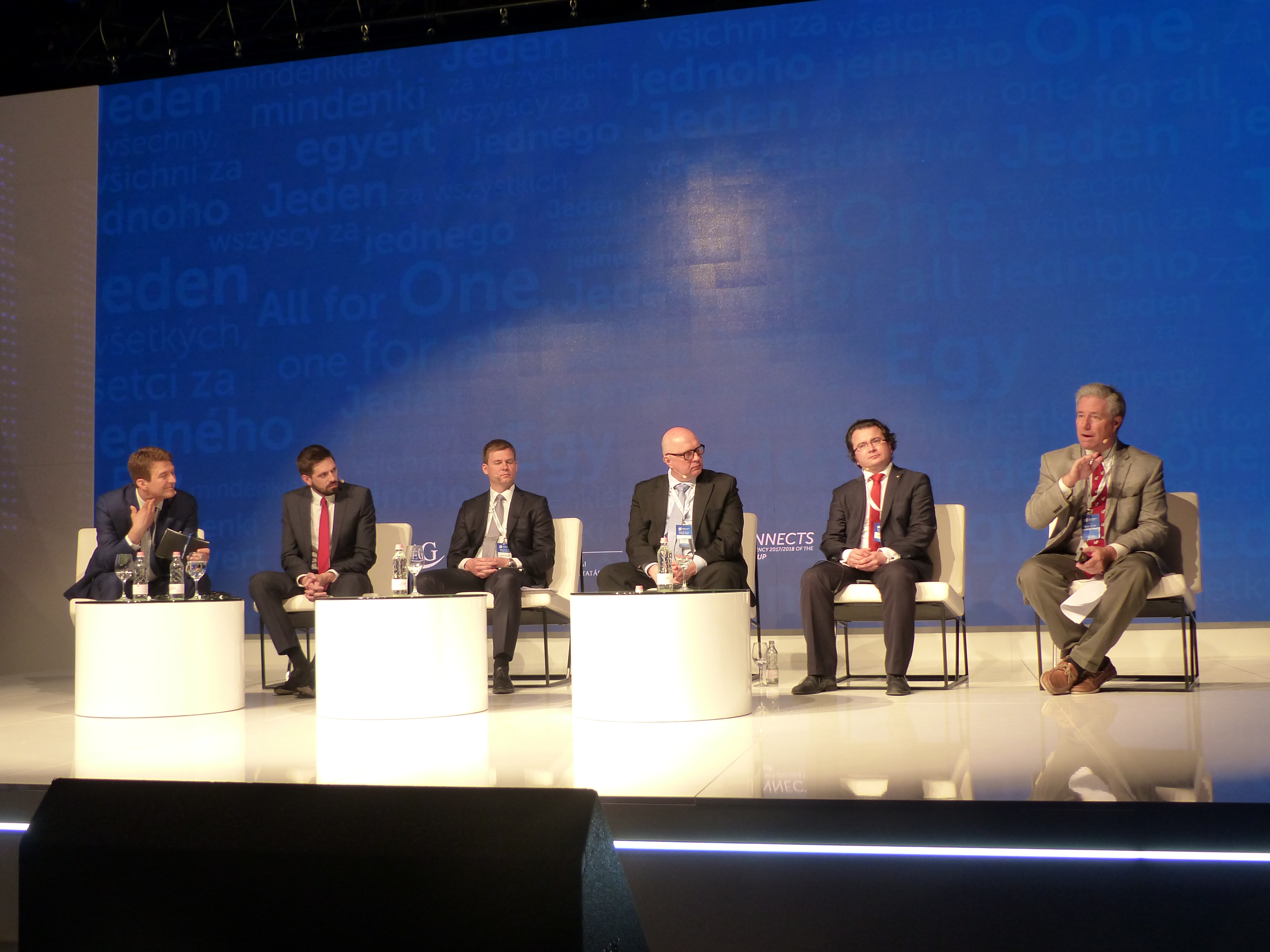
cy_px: 476
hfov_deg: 50.1
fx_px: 1357
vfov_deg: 38.7
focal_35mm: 37
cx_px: 635
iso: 200
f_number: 2.8
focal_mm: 6.4
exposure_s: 1/60
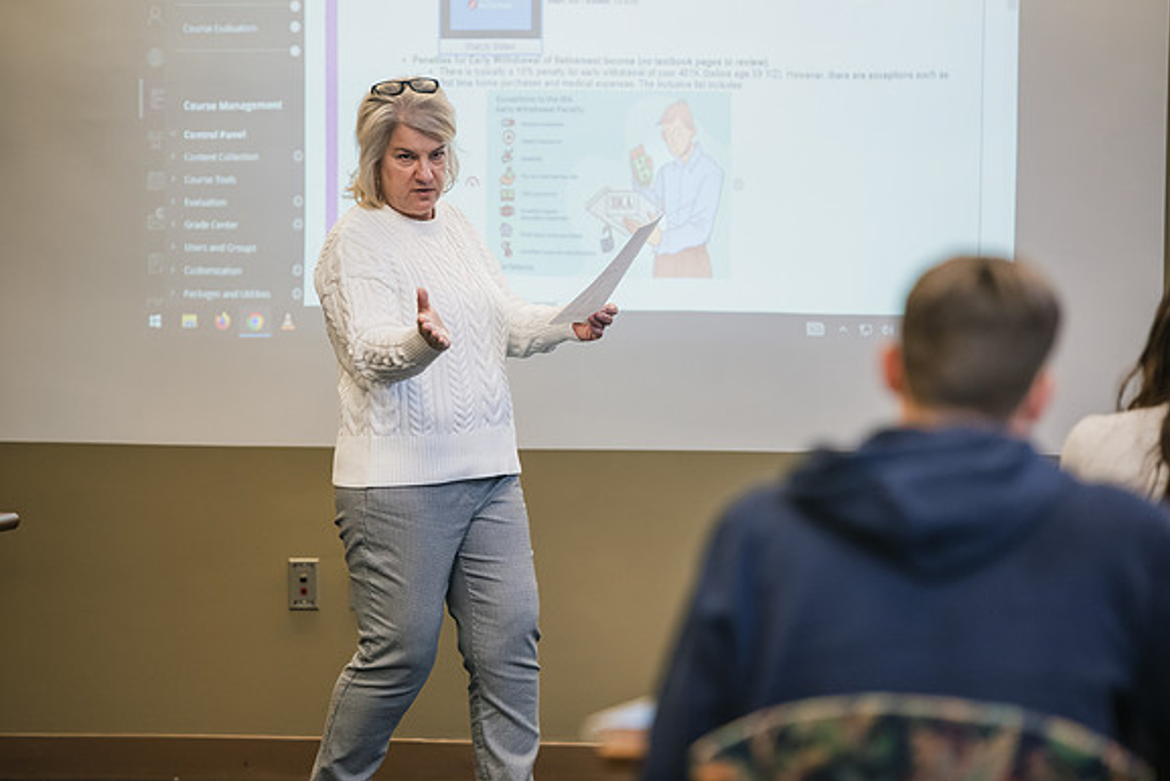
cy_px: 390
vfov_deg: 8.0
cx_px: 584
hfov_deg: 12.0
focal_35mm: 171
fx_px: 5559
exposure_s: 1/200
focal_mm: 170
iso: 1600
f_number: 3.2
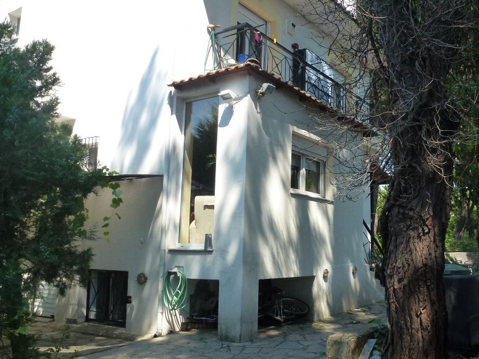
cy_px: 192
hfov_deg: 54.1
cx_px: 326
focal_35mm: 33
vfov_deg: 42.9
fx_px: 457
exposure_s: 1/320
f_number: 4
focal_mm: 4.3
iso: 160
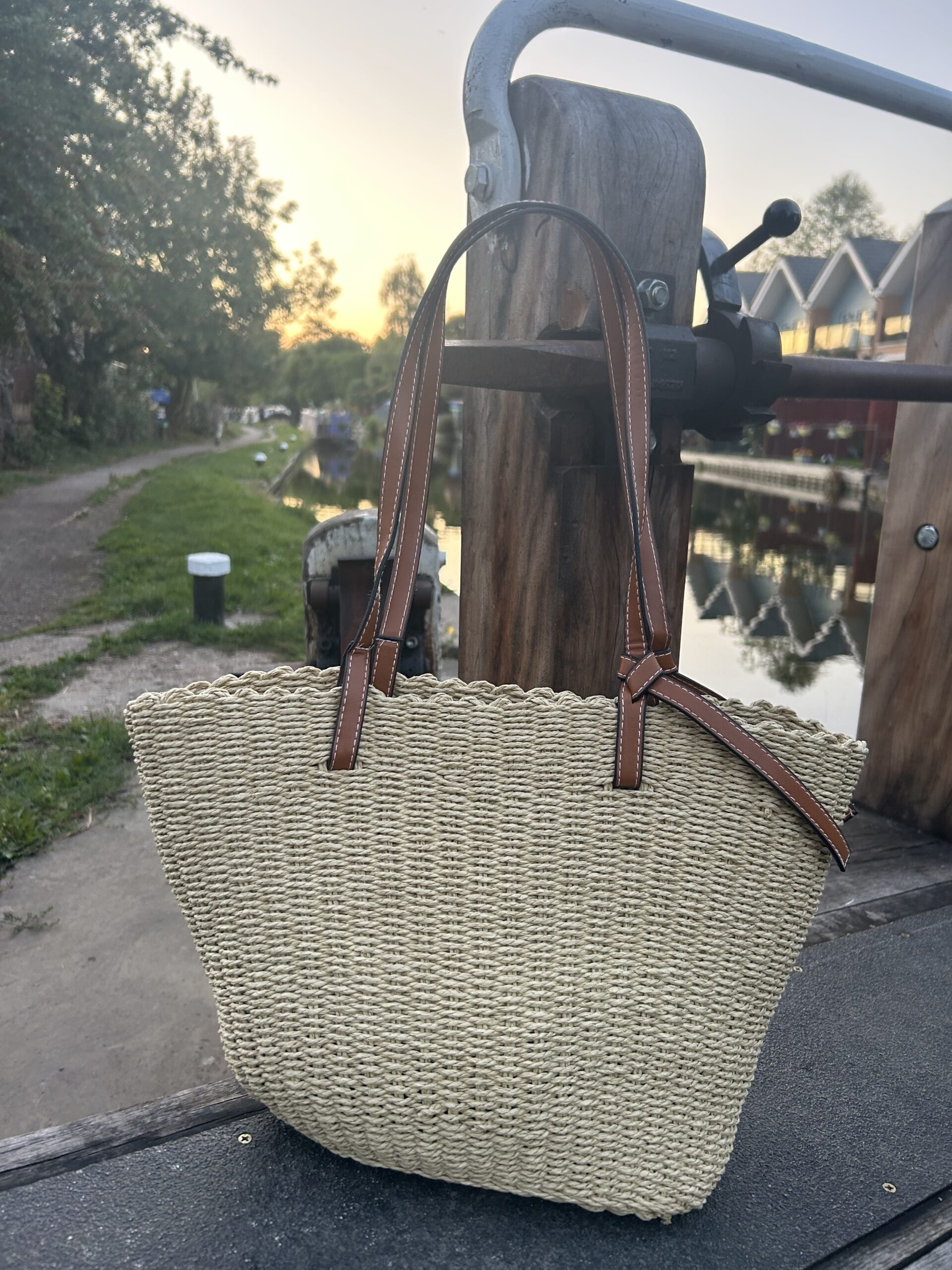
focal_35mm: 26
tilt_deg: -12.0
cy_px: 635
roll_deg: -1.2
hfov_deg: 53.1
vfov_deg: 67.3
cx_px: 476
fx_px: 953
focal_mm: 5.7
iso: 125
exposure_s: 1/121
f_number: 1.5
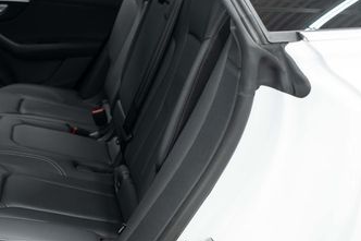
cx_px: 43
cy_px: 91
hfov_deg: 35.0
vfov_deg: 25.0
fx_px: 541
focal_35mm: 54
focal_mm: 28
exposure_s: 1/50
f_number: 3.2
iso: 640
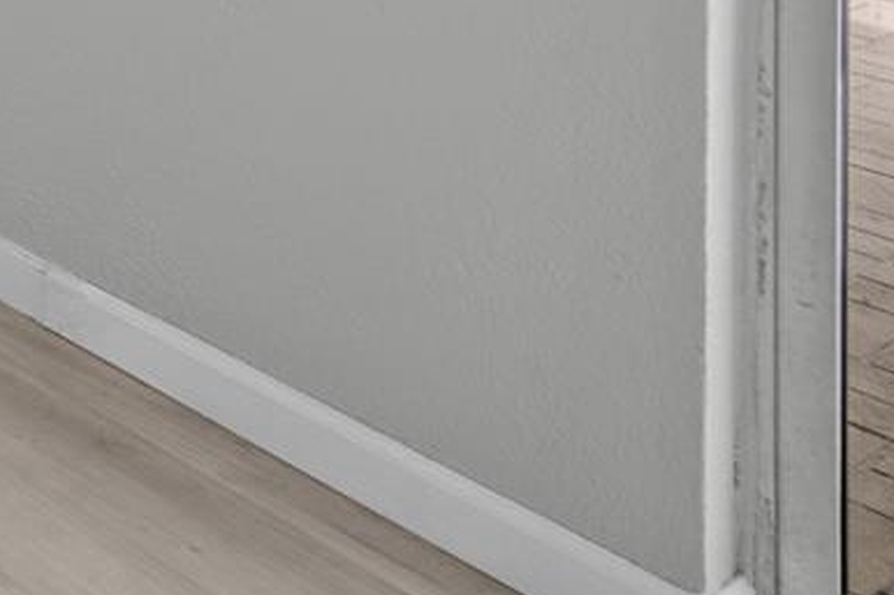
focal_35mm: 58
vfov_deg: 18.6
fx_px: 1440
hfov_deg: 21.1
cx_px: -764
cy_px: -454
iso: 100
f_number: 4
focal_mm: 14
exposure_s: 1/2.5
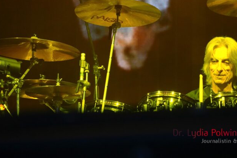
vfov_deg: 3.4
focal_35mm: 403
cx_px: 142
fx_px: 2652
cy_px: 75
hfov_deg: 5.1
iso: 6400
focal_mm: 218
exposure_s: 1/320
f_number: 6.3
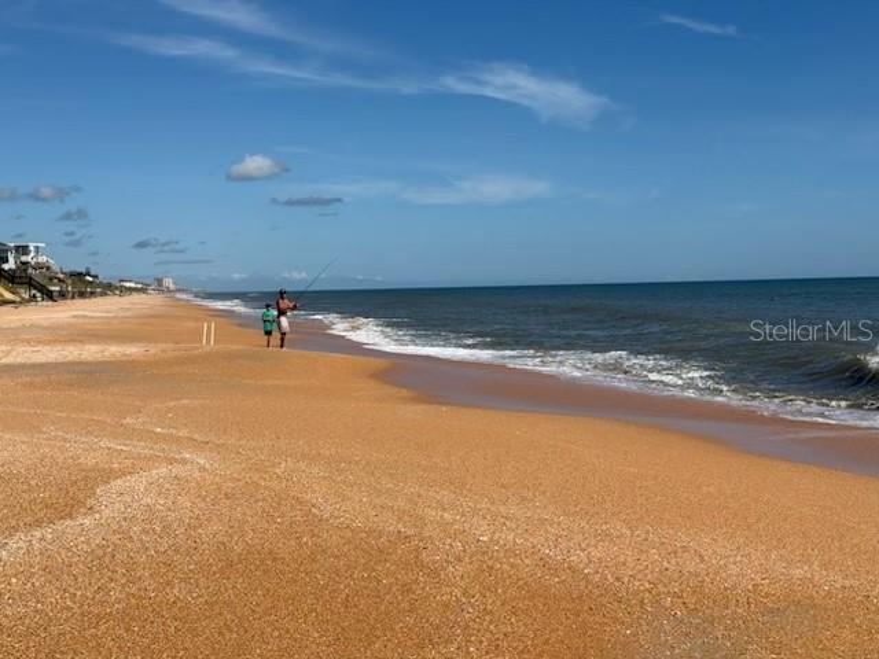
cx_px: 440
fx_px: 1219
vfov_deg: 30.3
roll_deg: +1.1
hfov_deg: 39.7
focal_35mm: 48
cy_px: 330
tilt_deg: -1.9
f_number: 1.78
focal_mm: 6.76
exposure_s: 1/11364
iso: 80
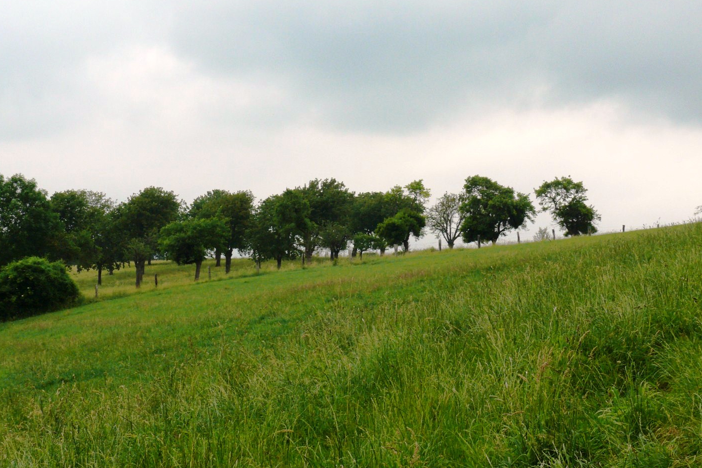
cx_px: 354
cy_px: 239
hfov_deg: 31.0
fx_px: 1267
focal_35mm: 65
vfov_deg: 20.9
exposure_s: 1/400
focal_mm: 12.9
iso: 200
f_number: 5.6
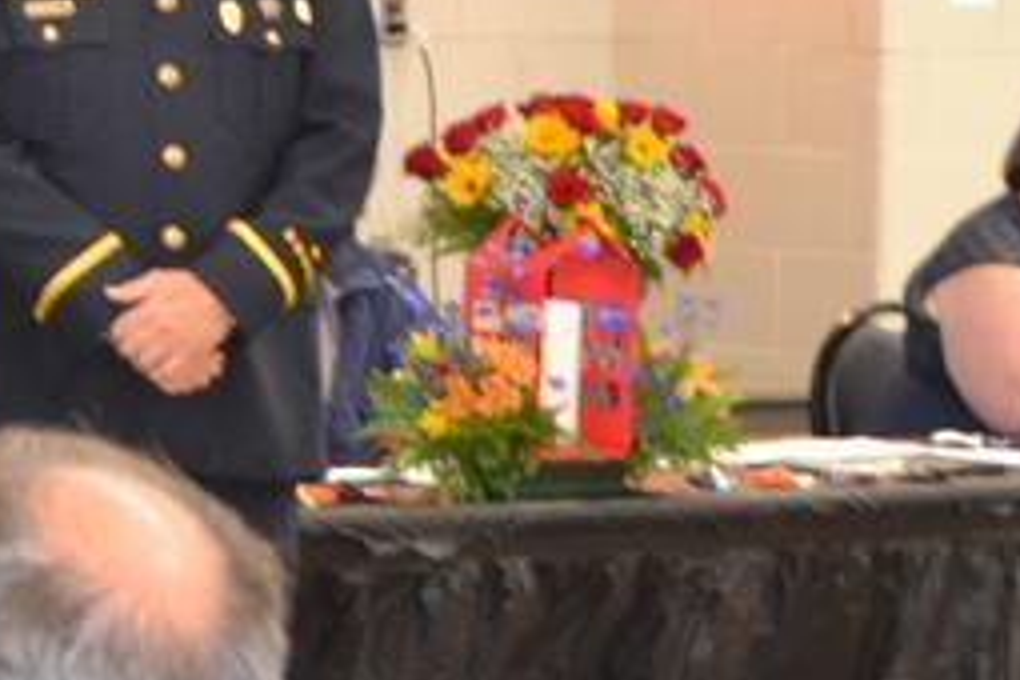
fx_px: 7678
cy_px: -158
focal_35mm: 271
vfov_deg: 5.0
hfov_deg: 7.4
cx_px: -692
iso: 1600
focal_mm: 45
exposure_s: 1/60
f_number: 5.3
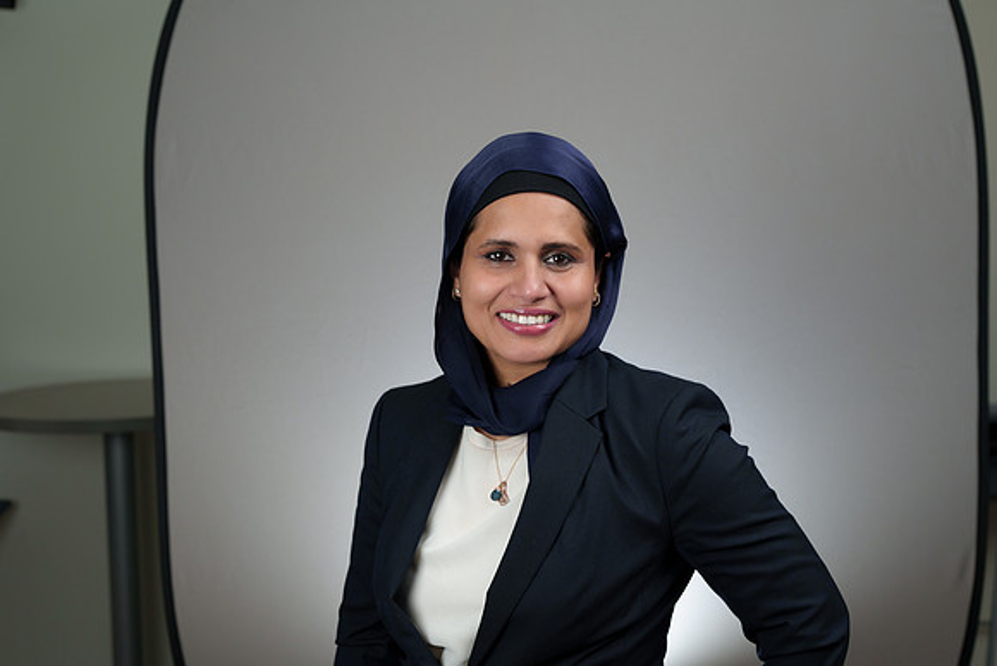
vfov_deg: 27.0
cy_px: 333
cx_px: 498
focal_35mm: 50
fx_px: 1385
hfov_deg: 39.6
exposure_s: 1/250
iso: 640
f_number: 4
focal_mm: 50
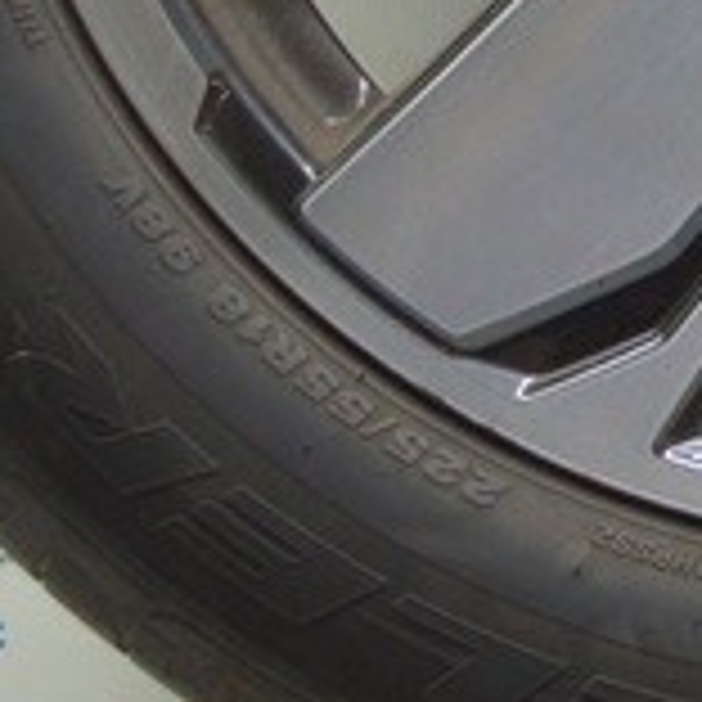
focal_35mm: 176
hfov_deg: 9.9
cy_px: -470
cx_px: 680
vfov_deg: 9.6
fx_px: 4033
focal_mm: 21
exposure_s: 1/40
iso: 400
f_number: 3.8
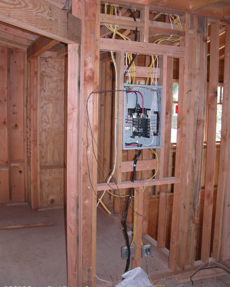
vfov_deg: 49.1
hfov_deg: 40.1
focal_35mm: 37
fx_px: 315
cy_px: 140
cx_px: 115
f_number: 2.8
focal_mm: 8.9
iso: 100
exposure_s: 1/60
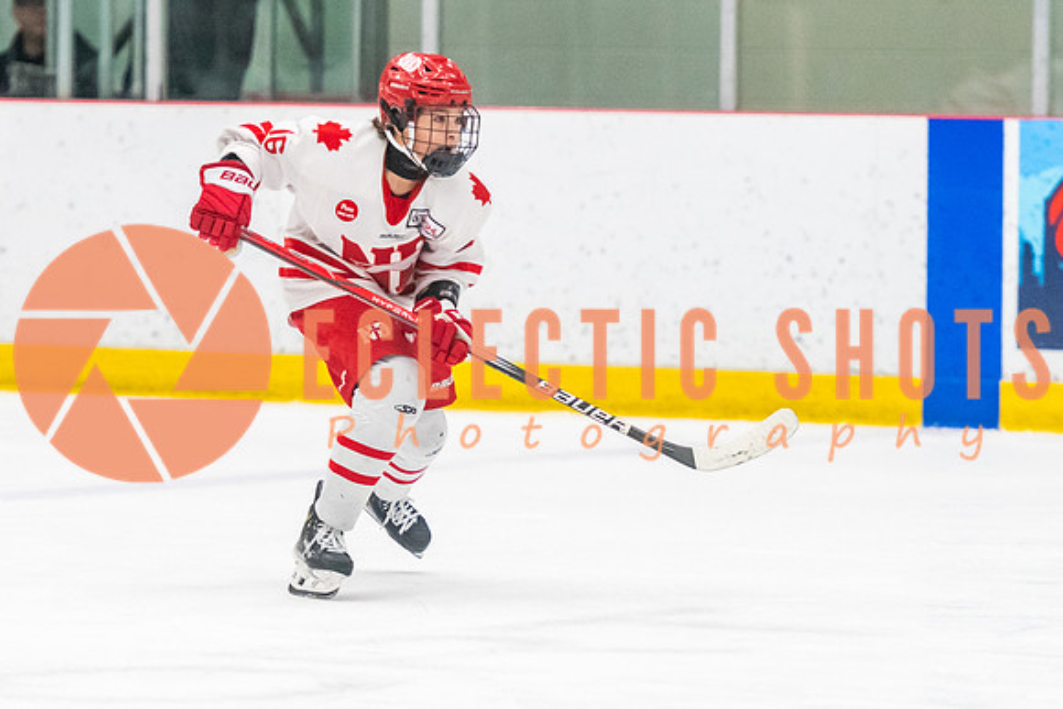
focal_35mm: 321
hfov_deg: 6.4
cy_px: 313
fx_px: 9489
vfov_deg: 4.3
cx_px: 476
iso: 4000
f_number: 2.8
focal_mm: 160
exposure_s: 1/800
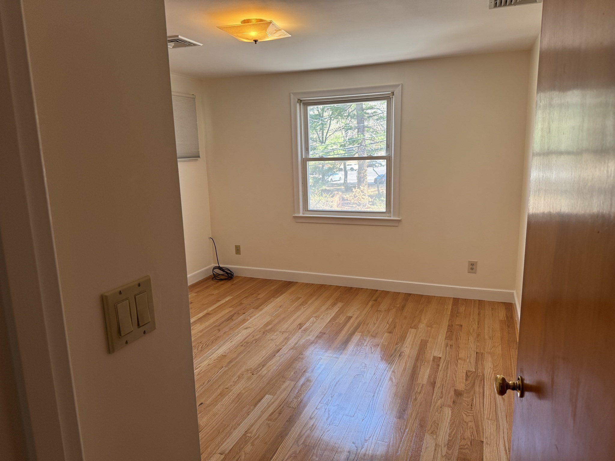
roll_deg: +1.5
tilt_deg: -11.8
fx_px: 426
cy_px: 230
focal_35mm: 24
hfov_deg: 71.6
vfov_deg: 56.8
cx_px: 308
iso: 125
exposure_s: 1/120
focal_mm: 6.76
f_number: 1.78
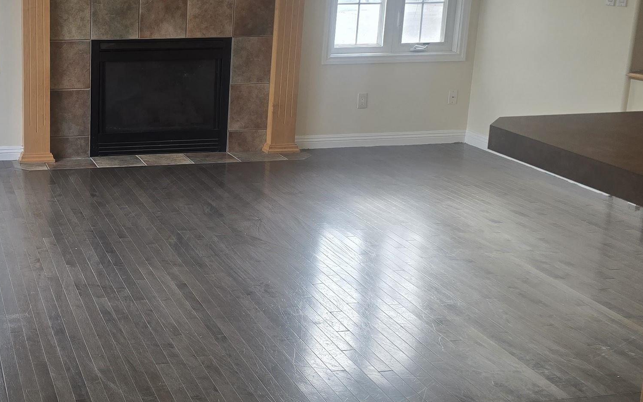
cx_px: 86
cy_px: 137
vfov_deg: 25.7
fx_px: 876
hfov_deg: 38.0
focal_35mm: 50
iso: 50
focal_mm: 6.3
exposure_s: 1/120
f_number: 1.7
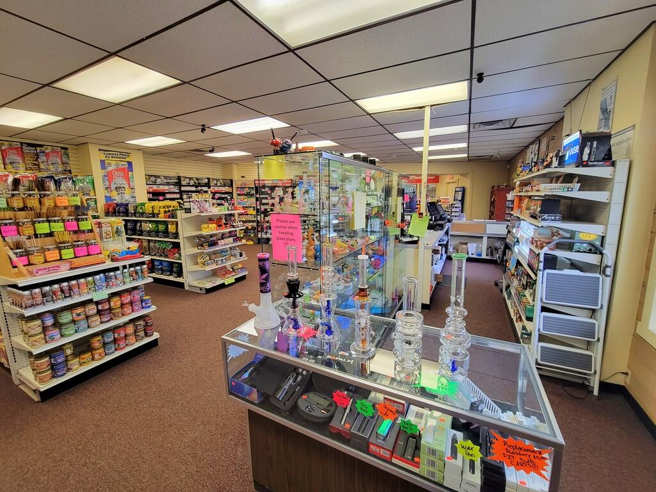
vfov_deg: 89.9
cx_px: 328
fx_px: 246
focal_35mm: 13
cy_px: 246
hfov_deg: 106.2
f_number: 2.2
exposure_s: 1/60
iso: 125
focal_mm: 2.2
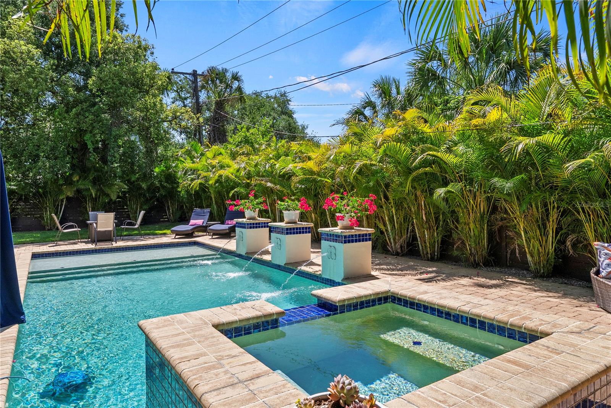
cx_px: 306
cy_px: 204
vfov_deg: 55.1
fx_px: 390
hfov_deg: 76.1
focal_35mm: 23
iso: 640
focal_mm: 23
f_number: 9
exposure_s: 1/400
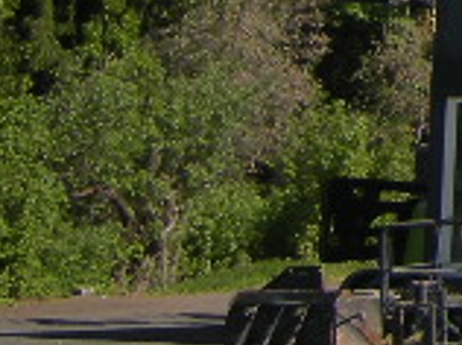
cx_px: 1135
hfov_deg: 9.6
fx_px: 2425
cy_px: -450
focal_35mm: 182
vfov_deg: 7.6
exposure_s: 1/270
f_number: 5.6
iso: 64
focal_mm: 4.7
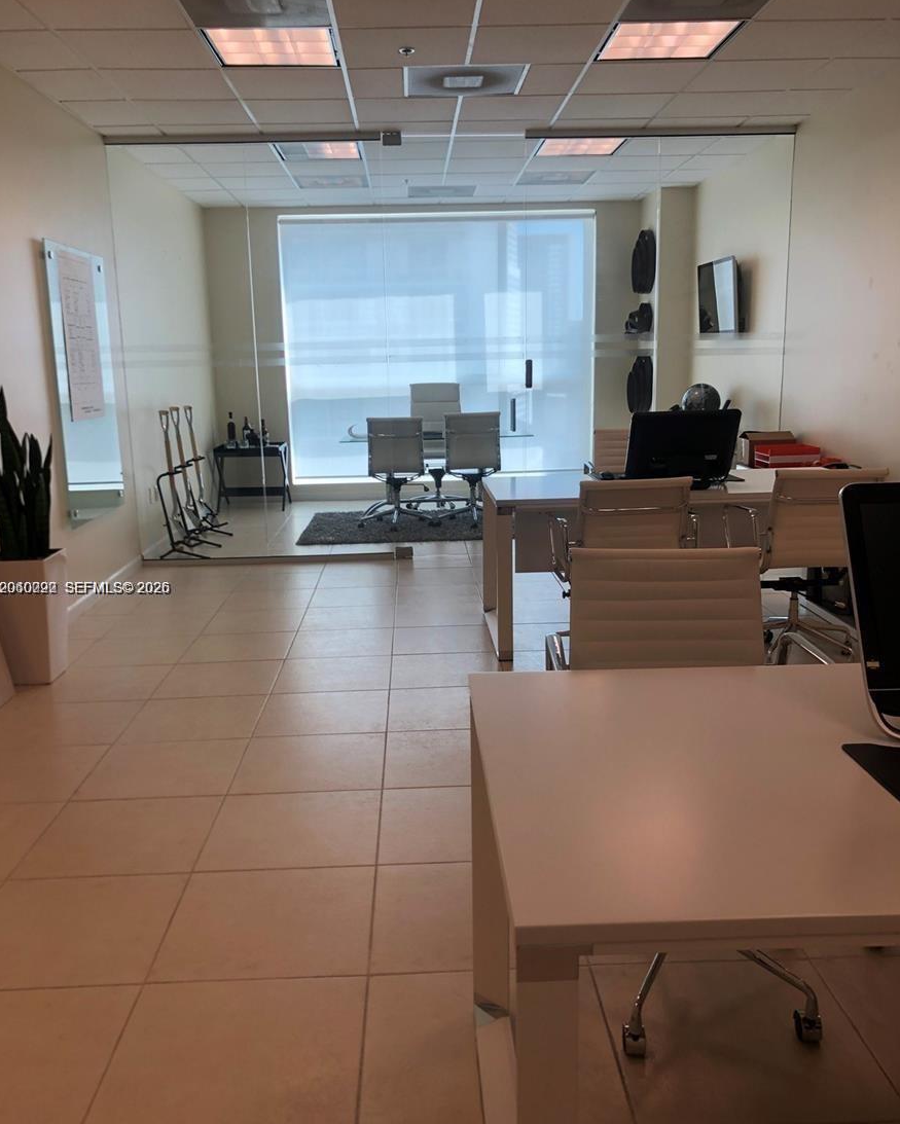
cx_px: 442
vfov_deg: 58.7
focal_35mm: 30
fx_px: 998
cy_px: 589
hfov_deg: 48.5
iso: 40
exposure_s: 1/120
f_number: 1.8
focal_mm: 3.99
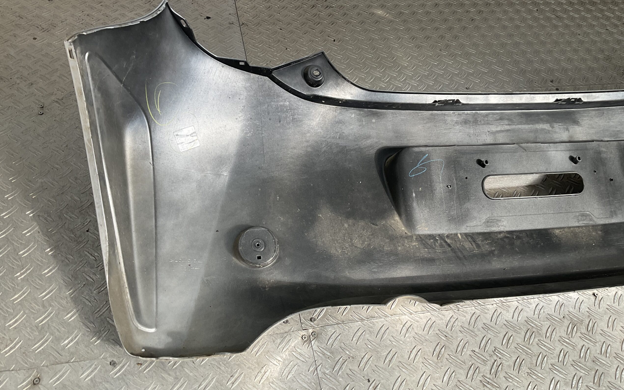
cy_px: 177
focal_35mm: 31
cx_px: 310
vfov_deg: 40.6
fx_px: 527
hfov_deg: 61.2
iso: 16
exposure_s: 1/465
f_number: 1.8
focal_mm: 3
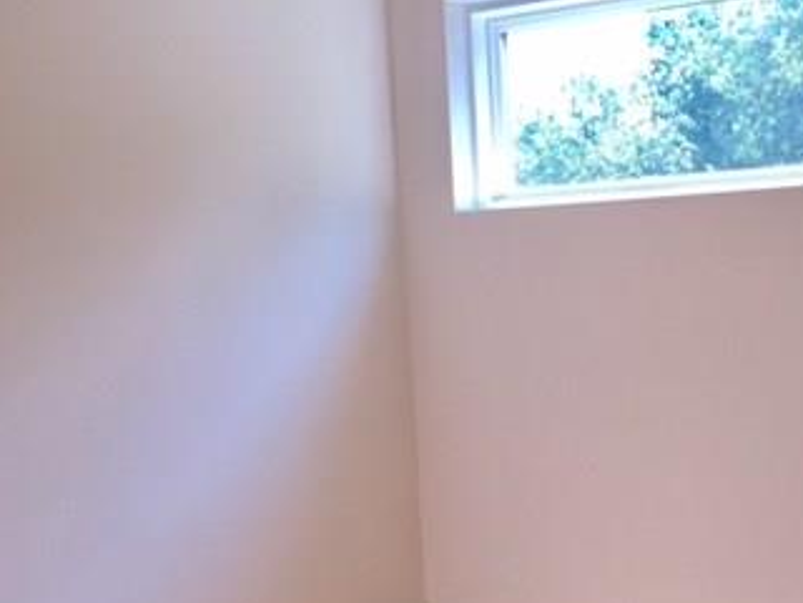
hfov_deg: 31.3
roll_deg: +0.1
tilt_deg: -11.0
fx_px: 1345
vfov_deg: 24.1
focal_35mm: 58
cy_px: 598
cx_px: 760
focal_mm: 4.15
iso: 32
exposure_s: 1/69
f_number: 2.2
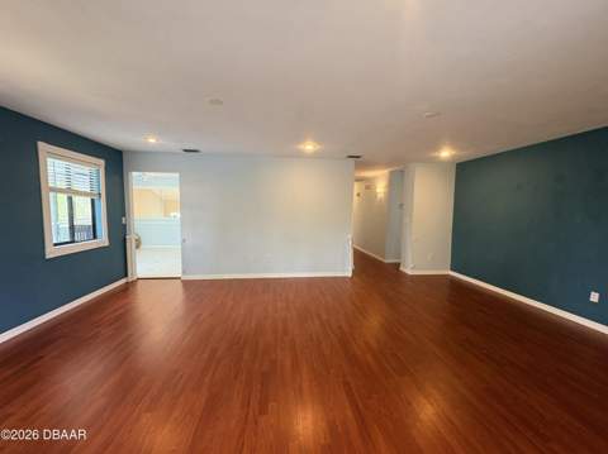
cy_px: 227
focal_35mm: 14
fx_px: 246
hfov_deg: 102.1
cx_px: 304
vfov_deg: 85.6
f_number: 2.2
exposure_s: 1/60
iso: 200
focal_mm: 2.22
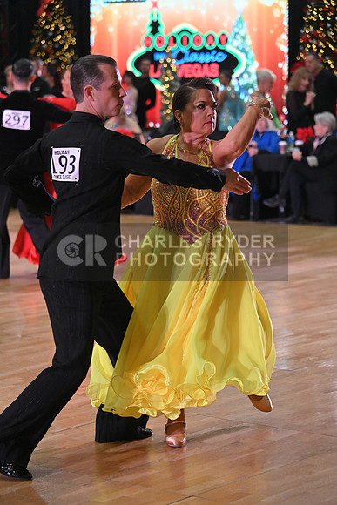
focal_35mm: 110
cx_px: 168
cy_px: 252
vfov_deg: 18.6
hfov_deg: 12.5
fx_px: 1544
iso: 3200
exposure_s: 1/320
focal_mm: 110
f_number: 5
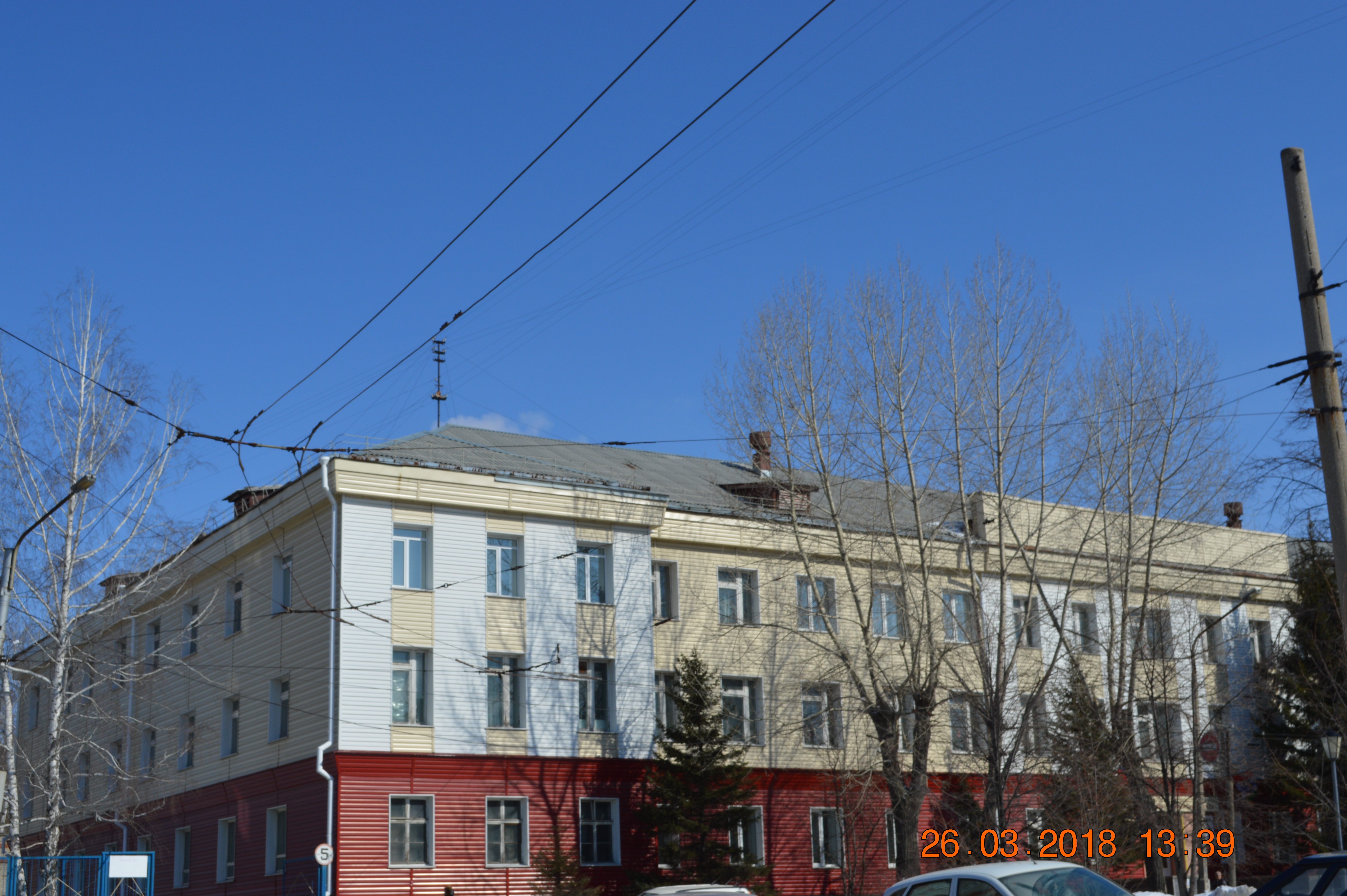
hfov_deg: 40.4
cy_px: 455
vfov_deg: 27.5
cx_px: 677
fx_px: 1832
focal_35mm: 49
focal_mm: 32
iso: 100
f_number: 10
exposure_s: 1/400
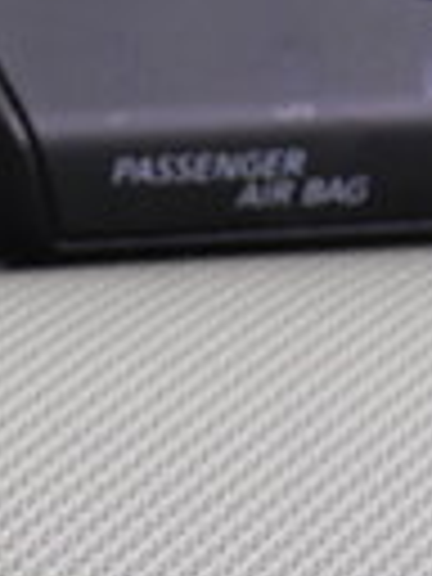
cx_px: -1300
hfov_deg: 3.9
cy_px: 1352
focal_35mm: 357
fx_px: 5938
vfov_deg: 5.4
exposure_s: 1/50
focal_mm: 31
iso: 1600
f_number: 3.5
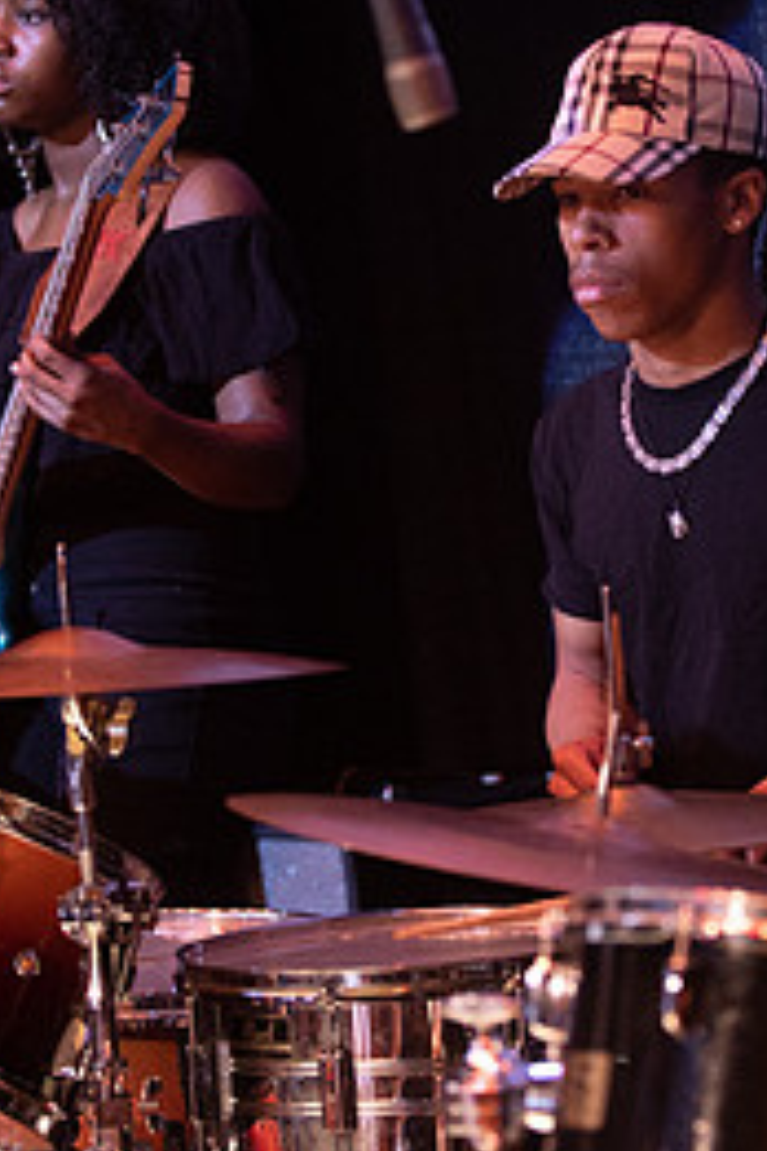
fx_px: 6615
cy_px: 529
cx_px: 525
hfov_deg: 6.6
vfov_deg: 9.9
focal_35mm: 207
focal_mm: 80
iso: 1600
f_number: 2.8
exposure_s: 1/200
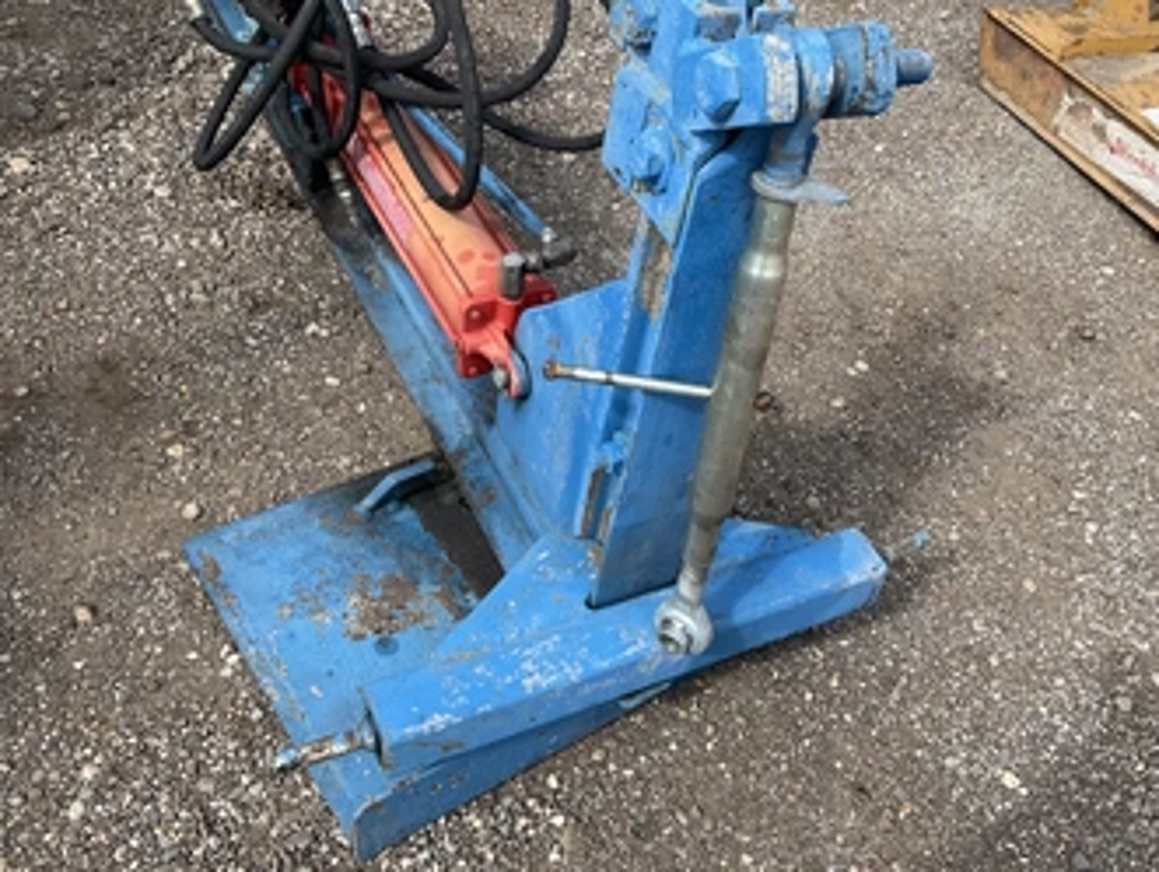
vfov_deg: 40.8
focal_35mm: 35
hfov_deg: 52.4
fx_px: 1173
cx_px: 658
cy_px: 462
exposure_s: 1/709
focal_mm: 3
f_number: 1.8
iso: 25
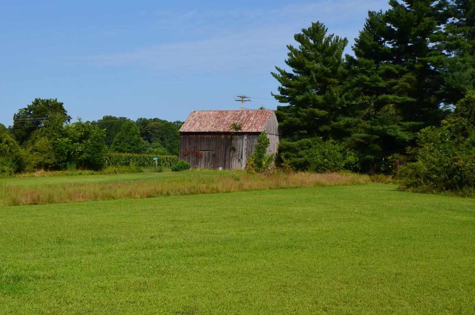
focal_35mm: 53
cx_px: 142
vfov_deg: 25.4
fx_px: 698
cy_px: 172
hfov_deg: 37.0
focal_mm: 24
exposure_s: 1/320
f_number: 10
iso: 200
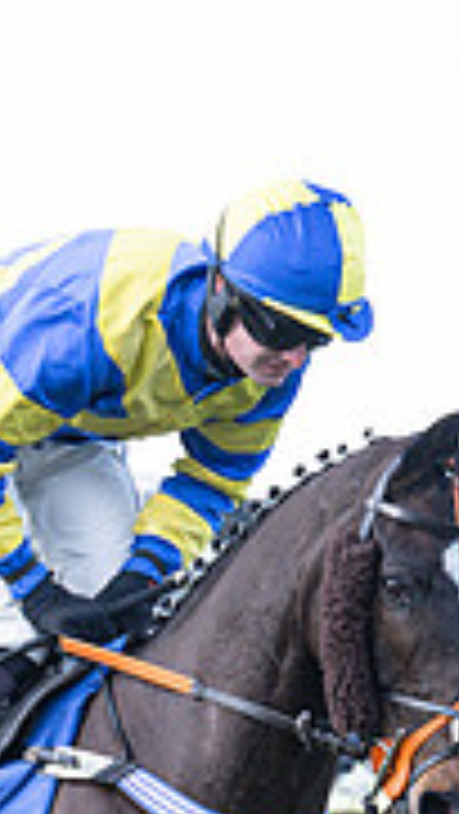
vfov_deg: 5.1
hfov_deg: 2.9
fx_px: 9053
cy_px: 872
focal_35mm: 419
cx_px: 623
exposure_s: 1/800
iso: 400
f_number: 4
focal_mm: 77
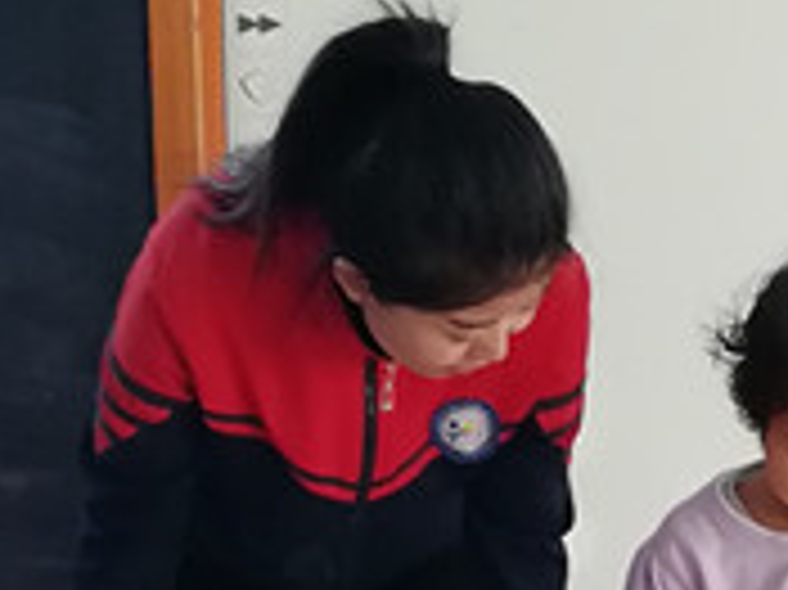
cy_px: 588
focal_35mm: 163
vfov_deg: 9.0
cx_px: 653
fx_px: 3708
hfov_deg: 12.1
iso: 160
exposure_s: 1/60
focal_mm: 3.83
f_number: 1.8
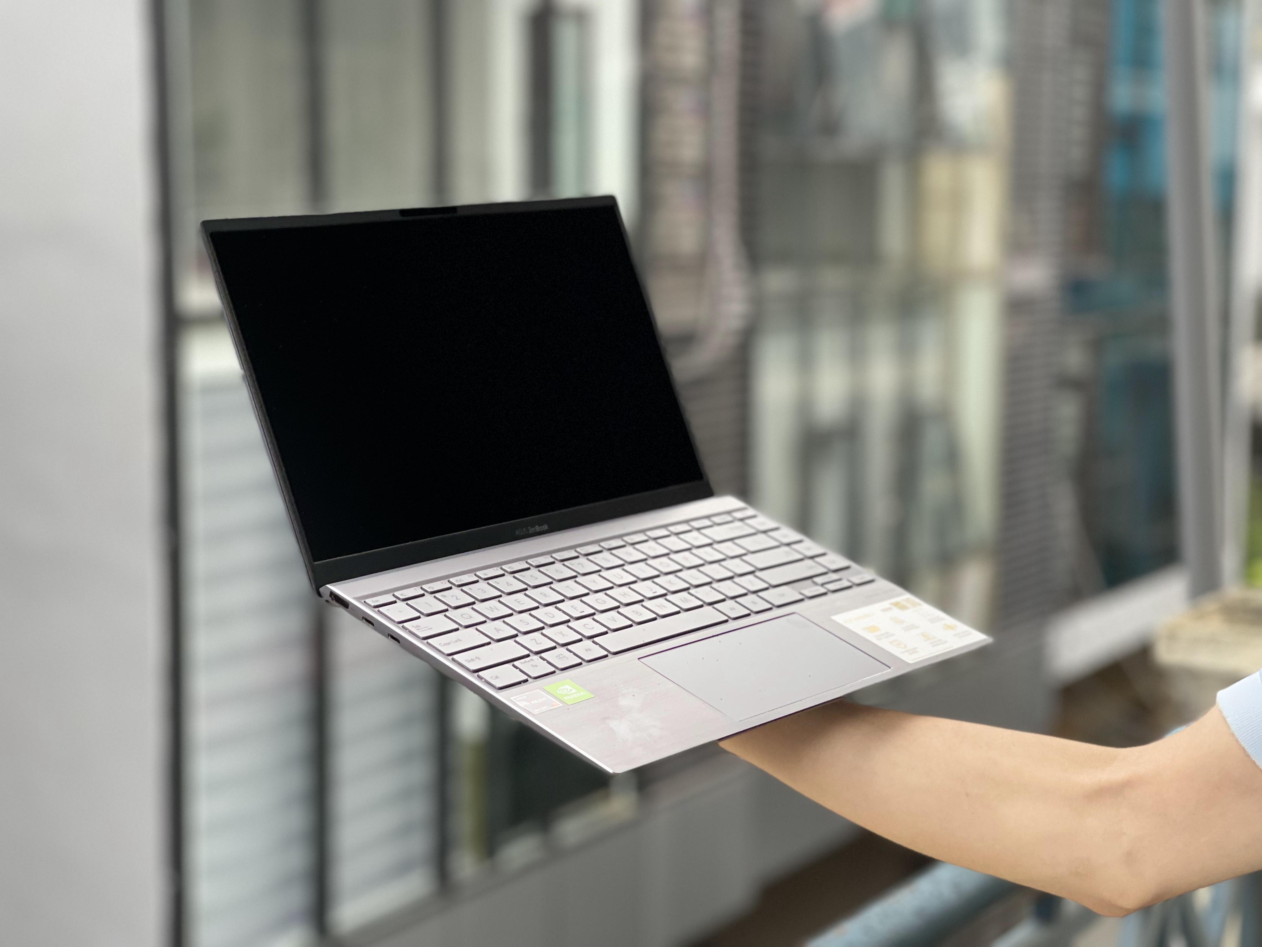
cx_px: 631
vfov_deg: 22.9
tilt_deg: -6.9
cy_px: 474
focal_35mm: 64
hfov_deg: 30.3
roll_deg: -0.4
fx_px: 2333
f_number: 2.2
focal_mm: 7.5
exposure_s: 1/121
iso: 200
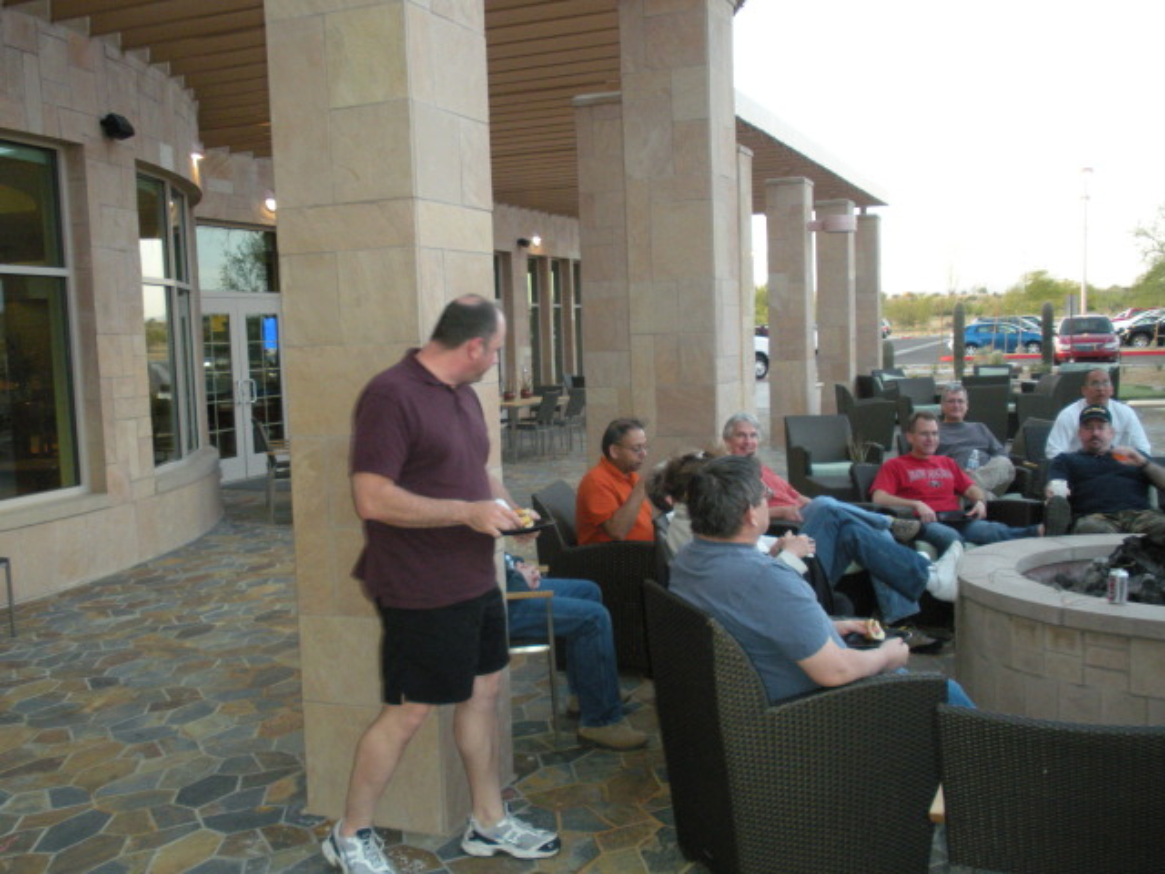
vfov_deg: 39.7
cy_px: 437
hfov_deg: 51.4
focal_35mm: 36
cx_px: 582
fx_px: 1212
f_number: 3.5
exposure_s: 1/37.3
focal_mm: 6.3
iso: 305
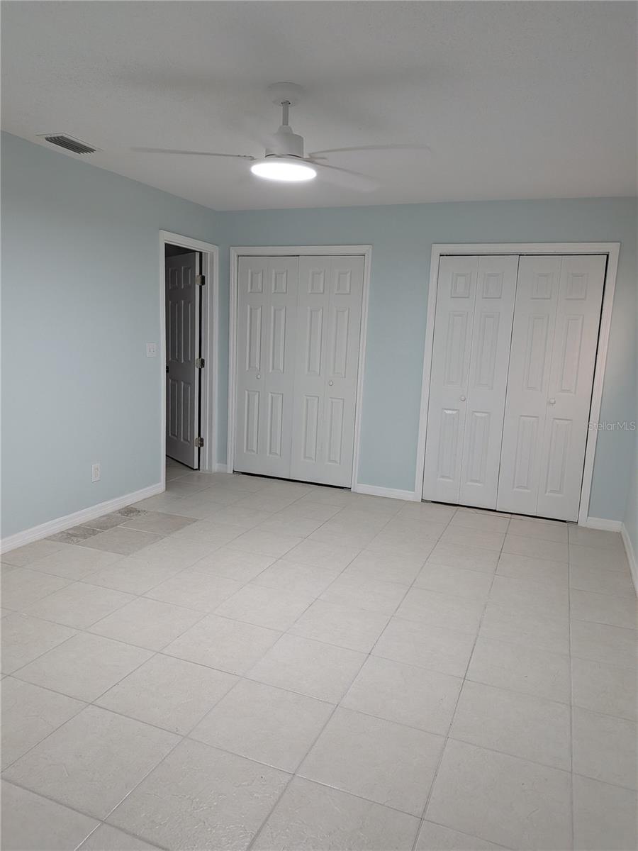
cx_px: 319
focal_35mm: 24
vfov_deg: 71.6
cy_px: 426
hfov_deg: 56.8
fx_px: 590
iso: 245
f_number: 1.7
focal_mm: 4.53
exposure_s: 1/120
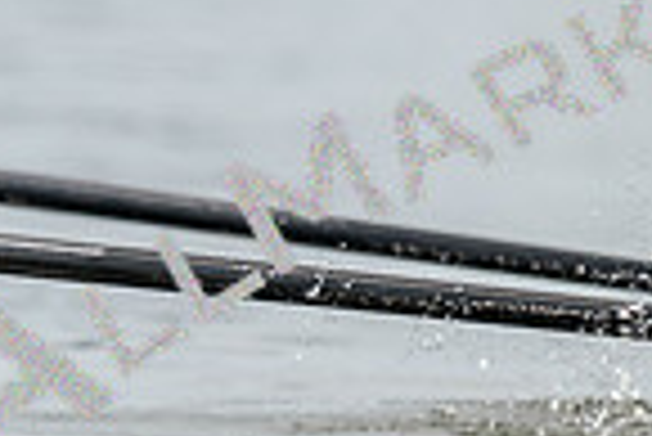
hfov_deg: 1.3
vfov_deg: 0.9
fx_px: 29079
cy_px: 79
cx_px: -450
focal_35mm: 1604
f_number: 4.5
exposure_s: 1/2500
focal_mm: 400
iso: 220
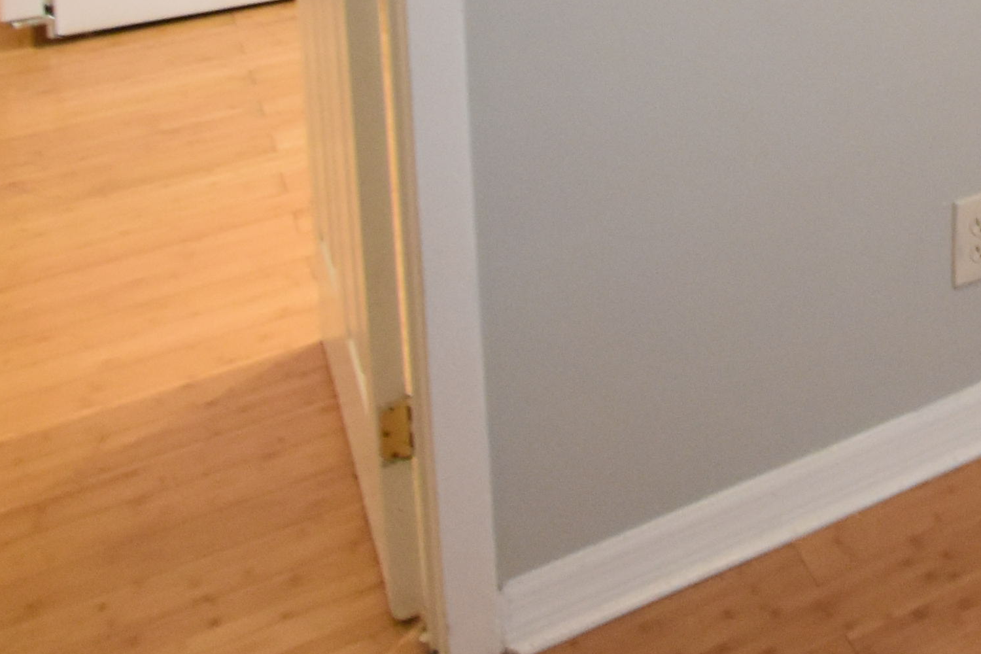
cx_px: 1487
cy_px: -536
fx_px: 1635
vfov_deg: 17.9
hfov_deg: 25.1
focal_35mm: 60
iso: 1800
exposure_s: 1/60
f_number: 3.5
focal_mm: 10
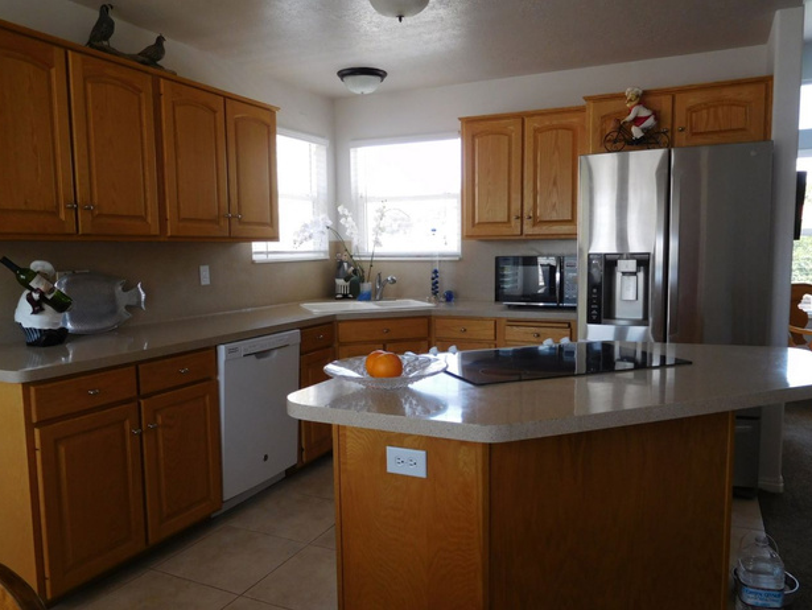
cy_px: 316
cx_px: 404
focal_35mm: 26
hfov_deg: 67.3
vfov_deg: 53.1
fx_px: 610
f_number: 3.4
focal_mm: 4.5
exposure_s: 1/60
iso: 125
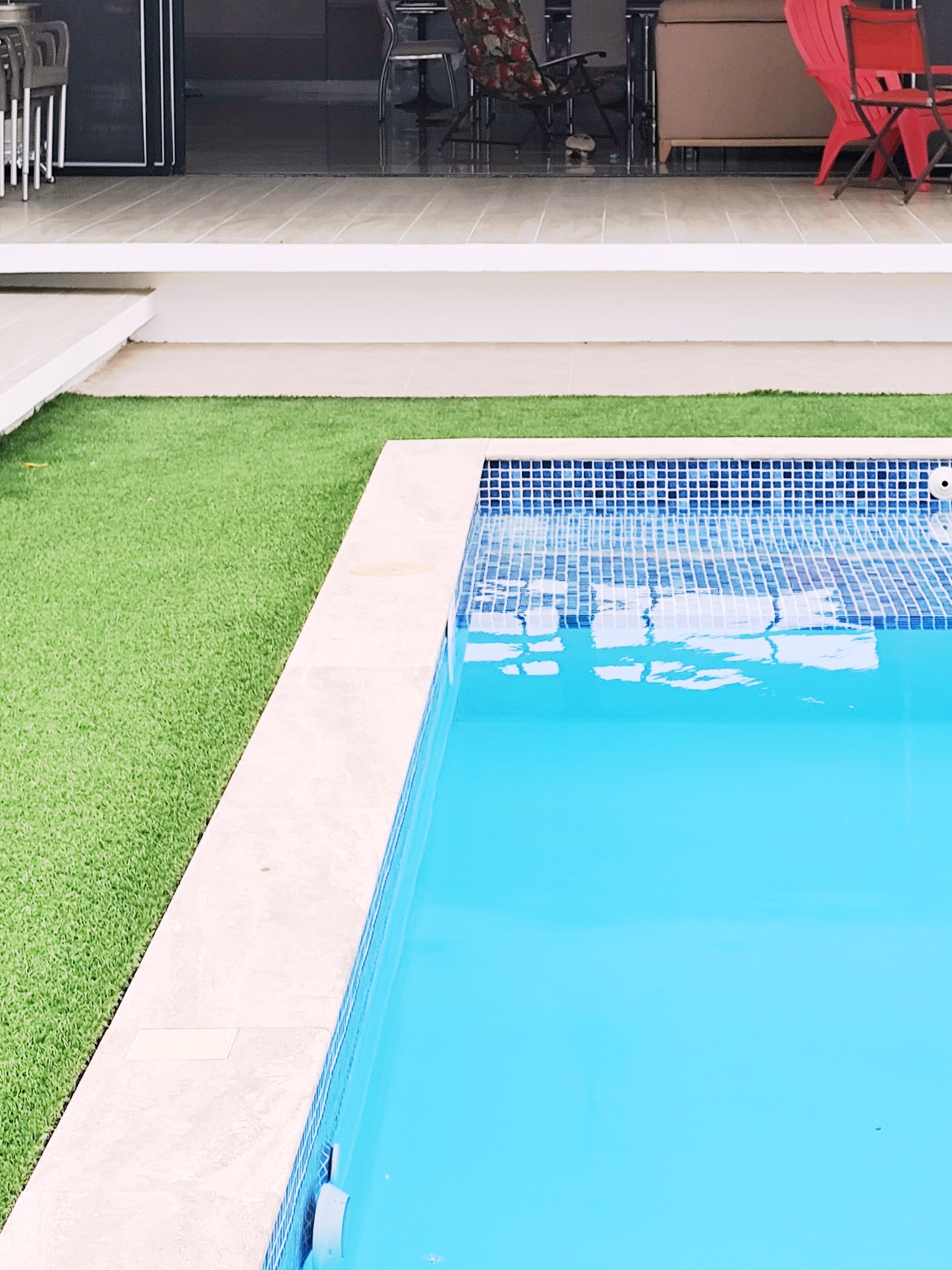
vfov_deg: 20.7
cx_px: 579
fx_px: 3448
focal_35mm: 94
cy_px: 332
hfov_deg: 15.7
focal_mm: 6.19
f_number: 1.65
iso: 50
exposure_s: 1/292
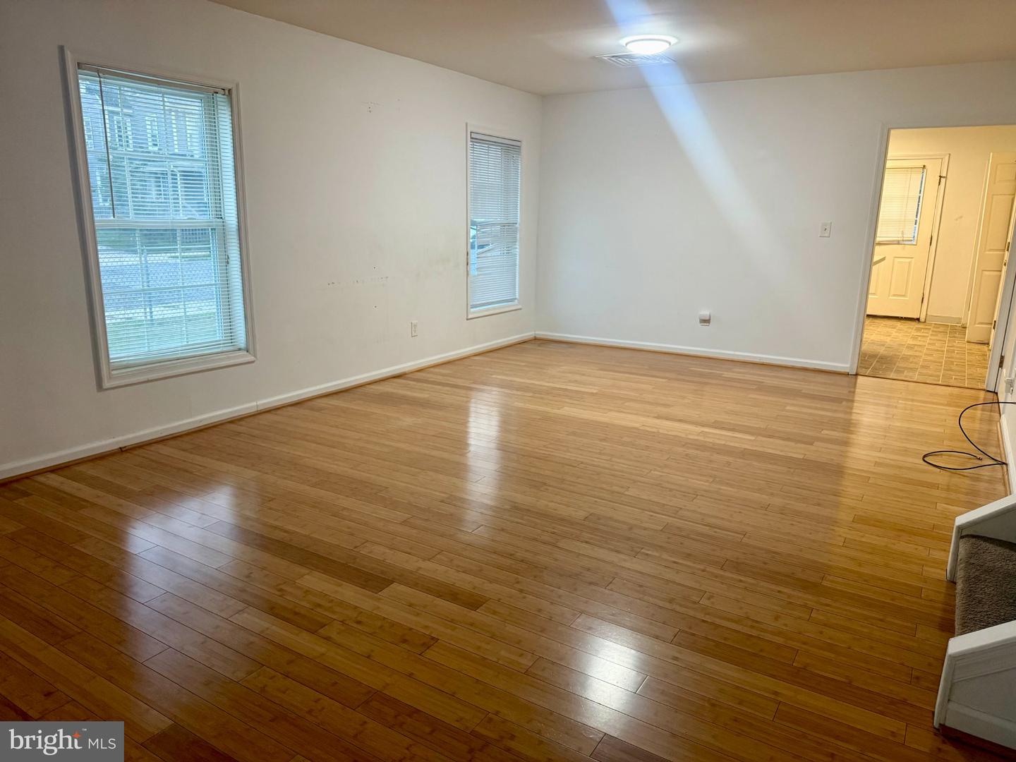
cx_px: 508
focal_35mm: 24
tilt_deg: -12.4
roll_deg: -1.1
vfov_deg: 56.8
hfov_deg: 71.6
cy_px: 381
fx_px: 704
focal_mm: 6.76
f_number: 1.78
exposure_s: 1/60
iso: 320
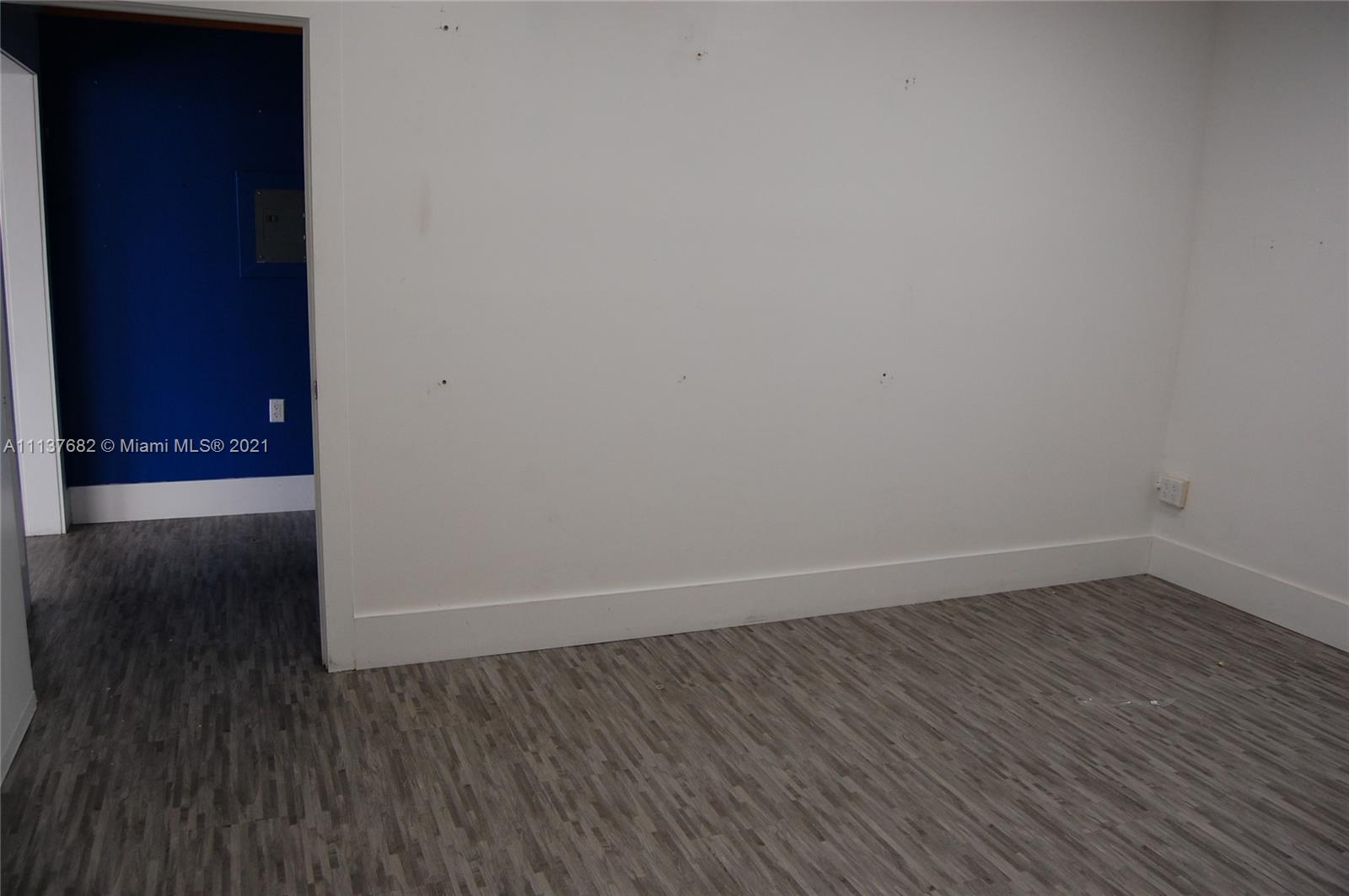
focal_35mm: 27
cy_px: 448
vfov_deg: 47.8
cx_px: 674
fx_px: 1011
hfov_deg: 67.4
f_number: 5
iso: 400
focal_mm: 18
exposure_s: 1/100
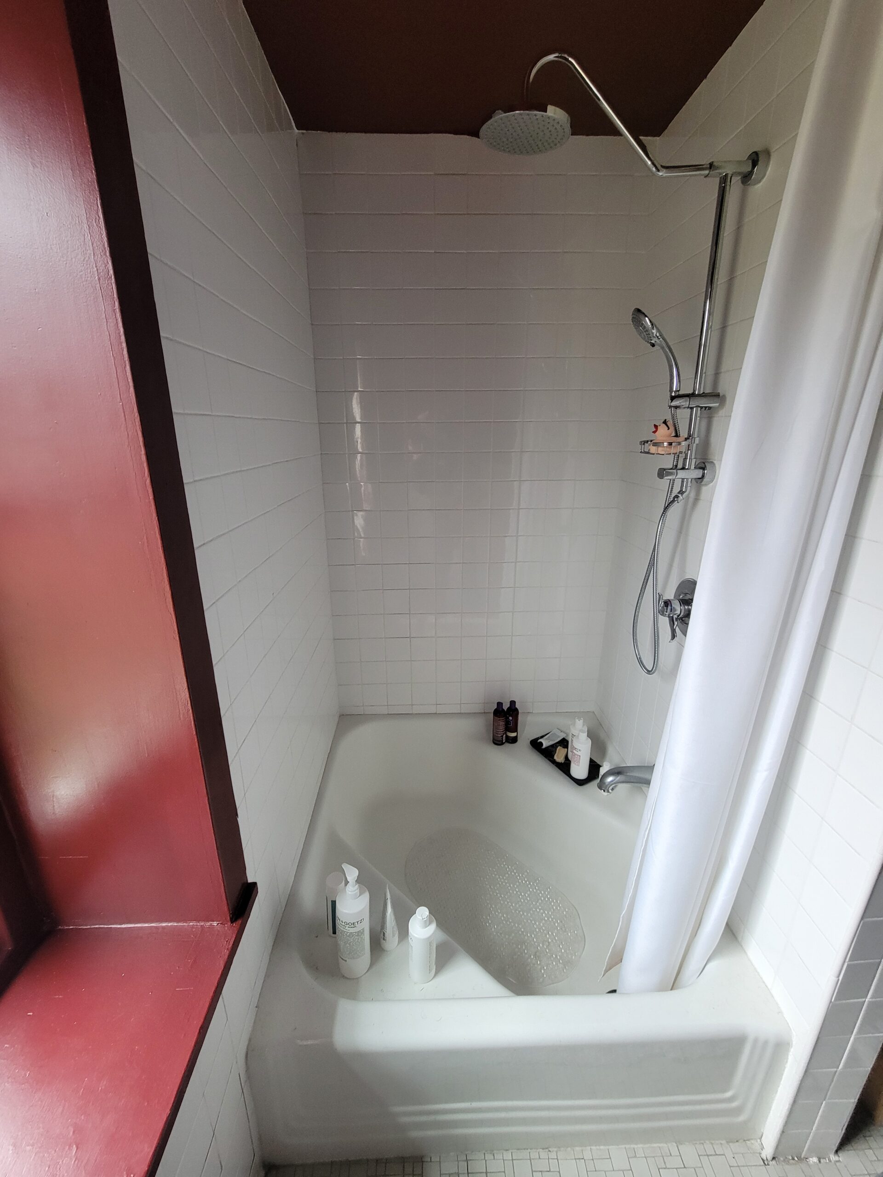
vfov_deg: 106.2
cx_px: 442
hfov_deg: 89.9
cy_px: 588
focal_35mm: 13
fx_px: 442
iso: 250
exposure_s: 1/60
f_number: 2.2
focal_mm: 2.2
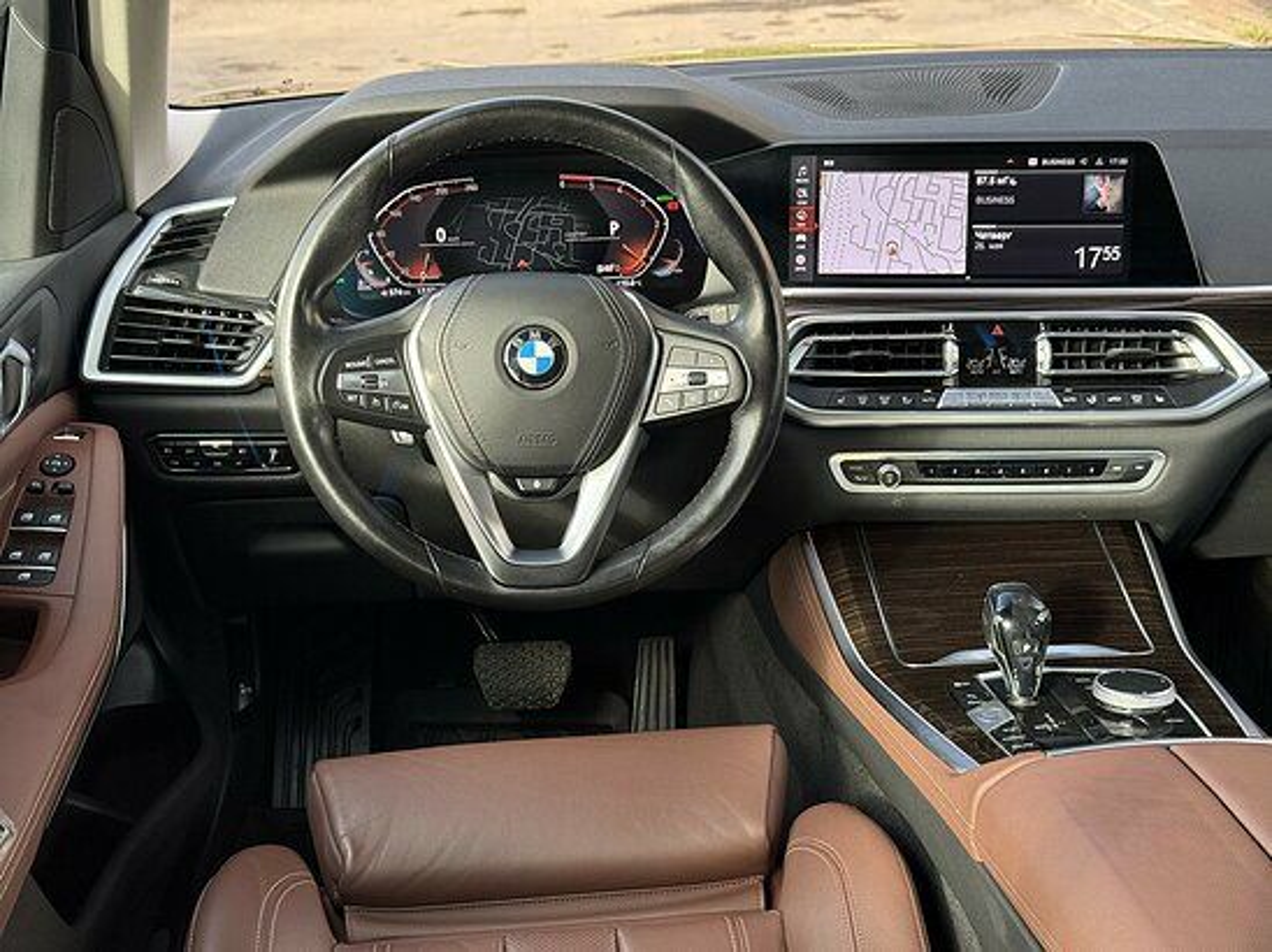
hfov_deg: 39.7
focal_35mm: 48
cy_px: 476
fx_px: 1762
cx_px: 636
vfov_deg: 30.2
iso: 100
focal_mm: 6.76
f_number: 1.78
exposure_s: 1/76
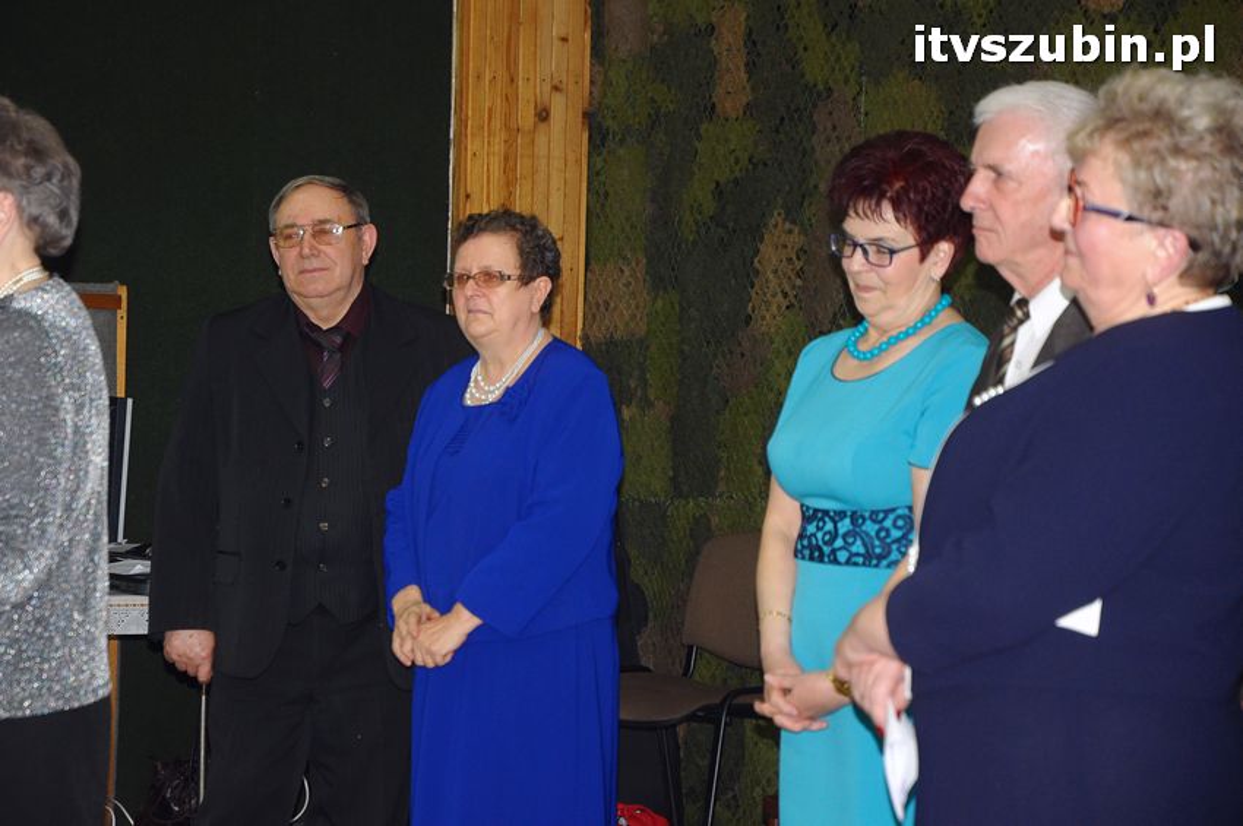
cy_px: 413
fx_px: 3622
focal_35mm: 105
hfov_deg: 19.5
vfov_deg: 13.0
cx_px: 622
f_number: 4.5
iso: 640
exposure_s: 1/60
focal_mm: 70
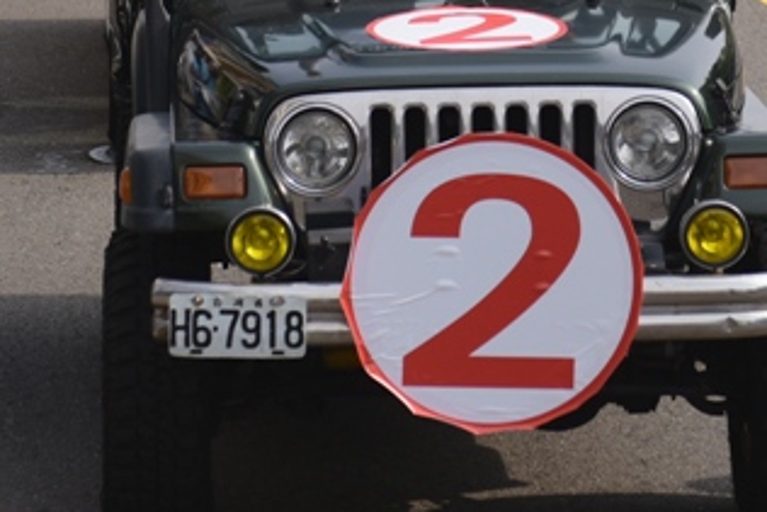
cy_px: -244
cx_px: 384
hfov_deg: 9.1
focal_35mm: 227
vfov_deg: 6.0
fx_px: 4838
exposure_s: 1/2000
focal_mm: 70
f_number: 4
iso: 200
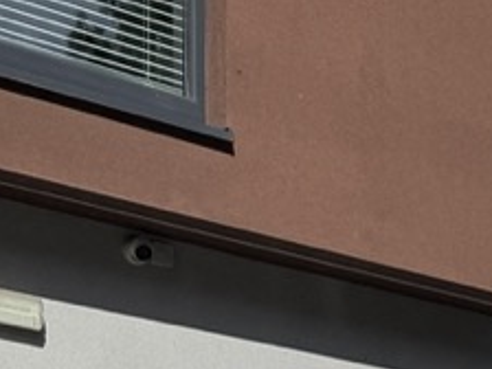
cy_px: 931
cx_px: 1122
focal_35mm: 137
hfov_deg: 12.0
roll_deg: -0.6
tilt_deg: -3.1
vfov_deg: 9.5
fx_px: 1947
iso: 64
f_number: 1.78
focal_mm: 6.76
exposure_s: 1/12346
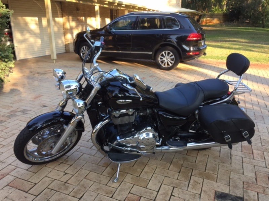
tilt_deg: -17.4
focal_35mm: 29
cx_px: 134
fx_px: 225
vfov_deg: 48.2
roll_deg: +0.1
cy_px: 100
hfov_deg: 61.7
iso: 32
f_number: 2.2
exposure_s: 1/134
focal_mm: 4.15
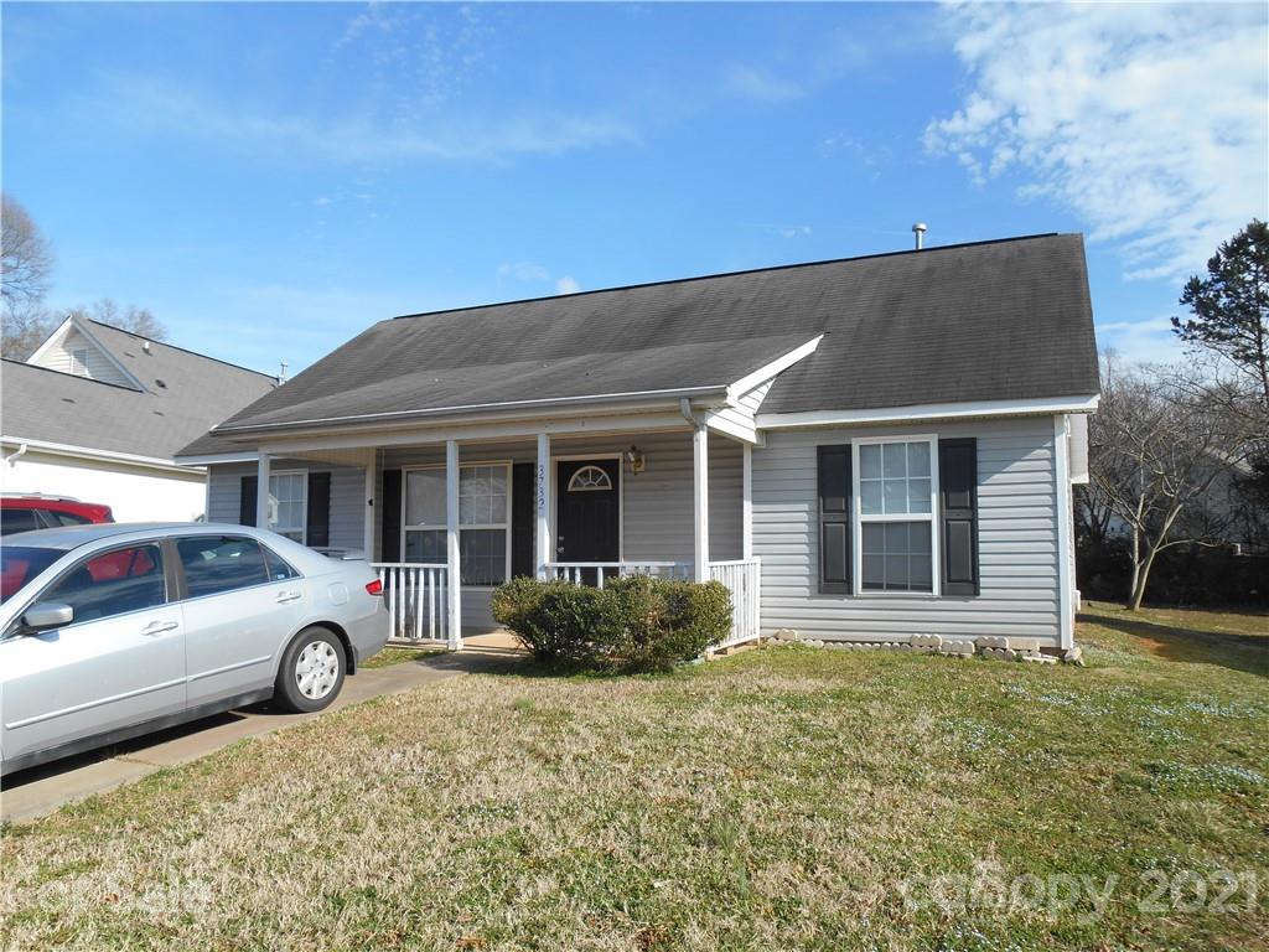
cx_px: 634
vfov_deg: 53.1
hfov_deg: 67.3
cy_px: 476
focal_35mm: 26
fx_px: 953
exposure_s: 1/640
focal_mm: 4.7
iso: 80
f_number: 3.4
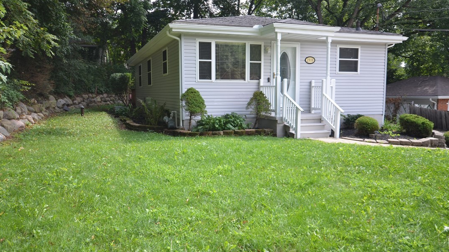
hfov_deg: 61.0
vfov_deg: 36.7
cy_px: 130
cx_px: 227
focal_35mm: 32
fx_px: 381
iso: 200
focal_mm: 20
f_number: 5.6
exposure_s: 1/125
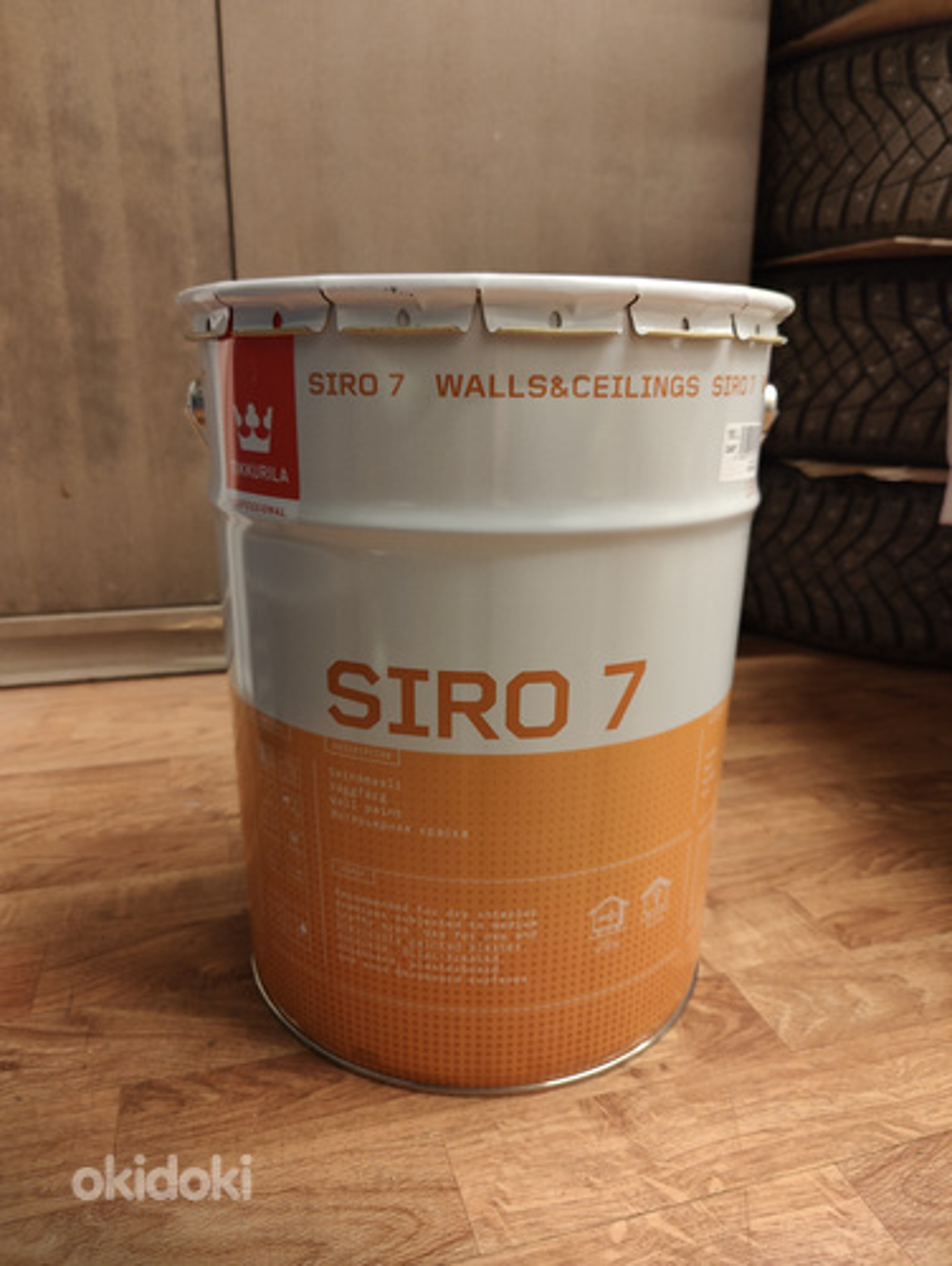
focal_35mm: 23
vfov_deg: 73.9
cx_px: 476
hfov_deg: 59.0
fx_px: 842
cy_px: 633
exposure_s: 1/33
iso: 400
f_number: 1.8
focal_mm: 6.06
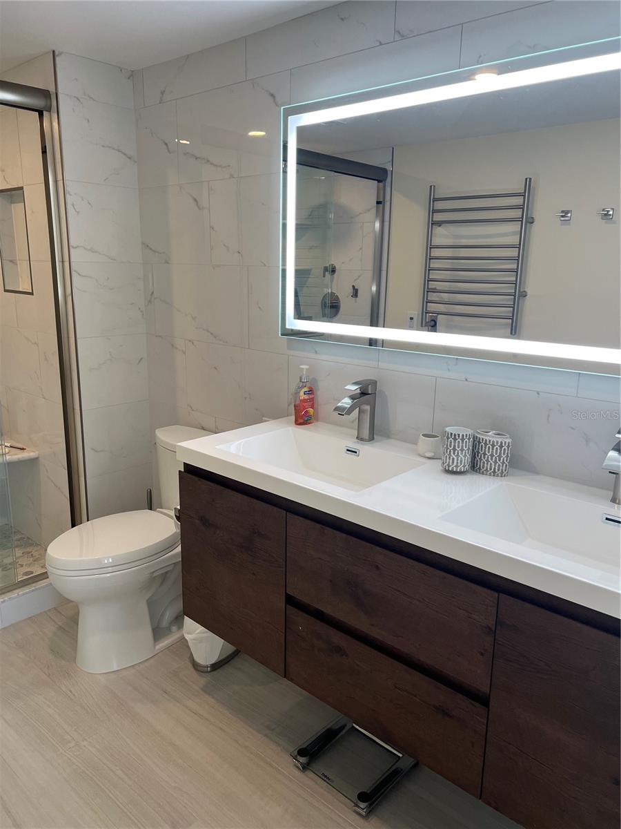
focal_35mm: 26
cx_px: 310
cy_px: 414
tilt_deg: -13.1
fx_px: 622
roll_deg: -0.7
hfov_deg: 53.1
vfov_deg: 67.3
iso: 64
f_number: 1.5
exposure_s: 1/160
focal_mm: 5.7
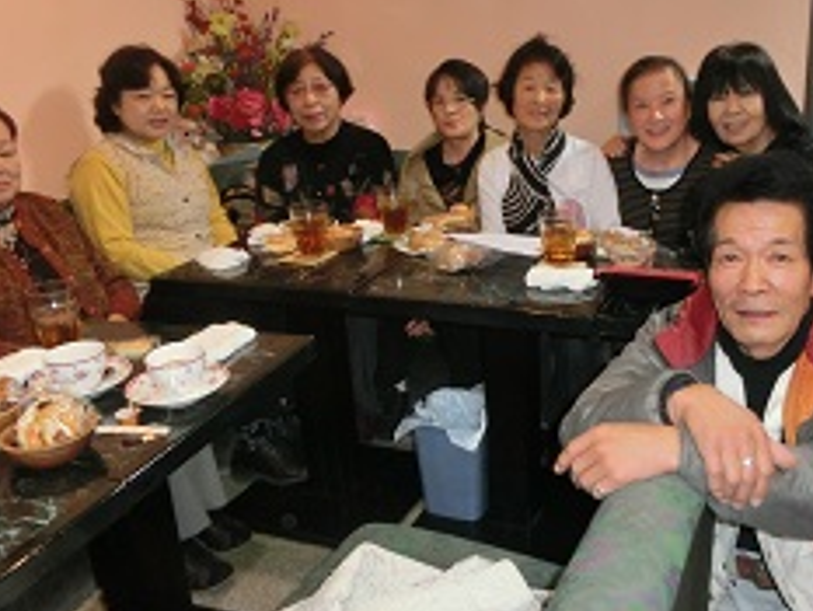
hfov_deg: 48.4
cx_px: 518
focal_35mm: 38
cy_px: 288
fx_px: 893
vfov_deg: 37.7
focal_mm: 4.24
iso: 400
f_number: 3
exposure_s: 1/15
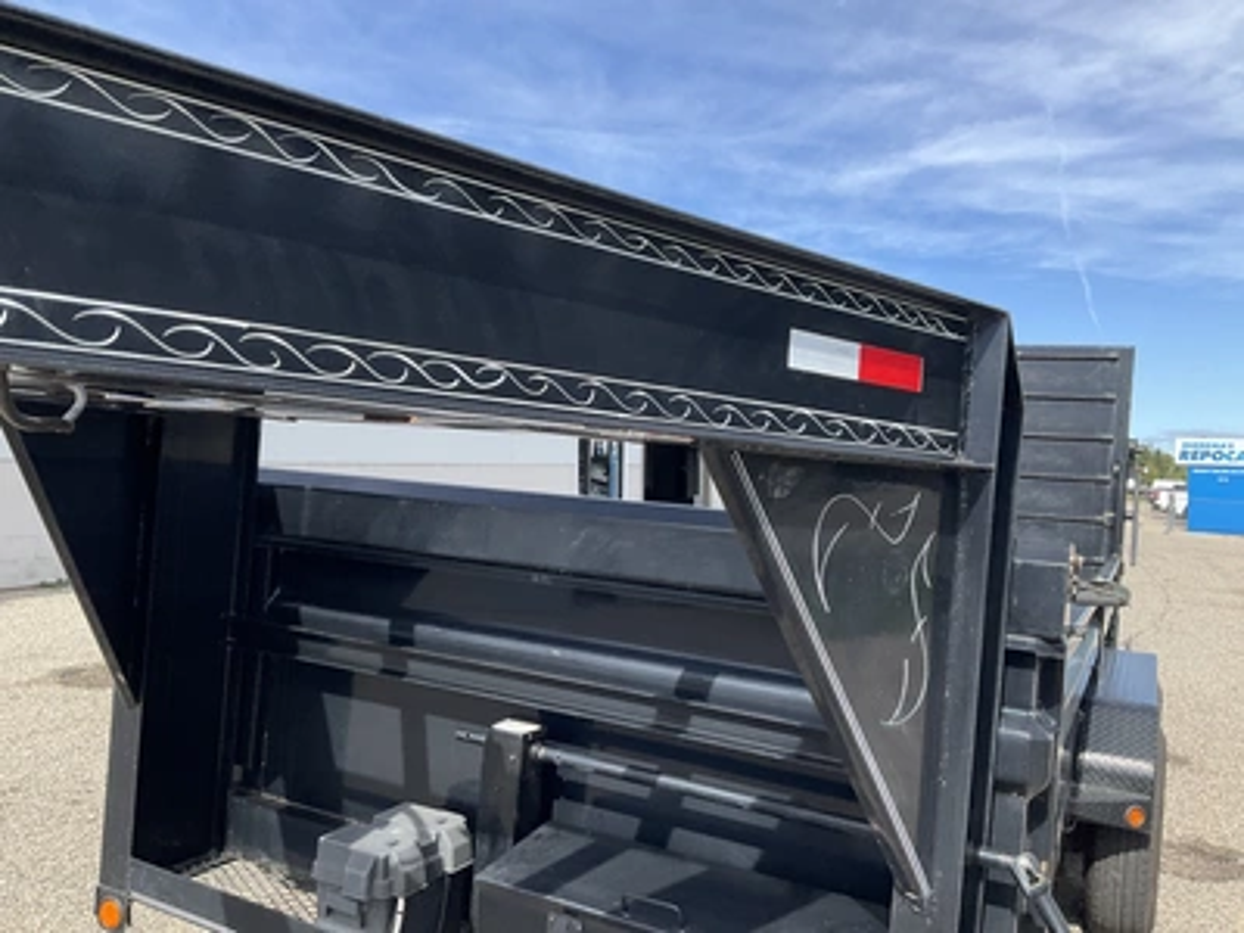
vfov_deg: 48.2
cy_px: 466
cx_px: 622
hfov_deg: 61.7
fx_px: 1042
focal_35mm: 29
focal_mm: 3
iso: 25
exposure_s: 1/869
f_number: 1.8
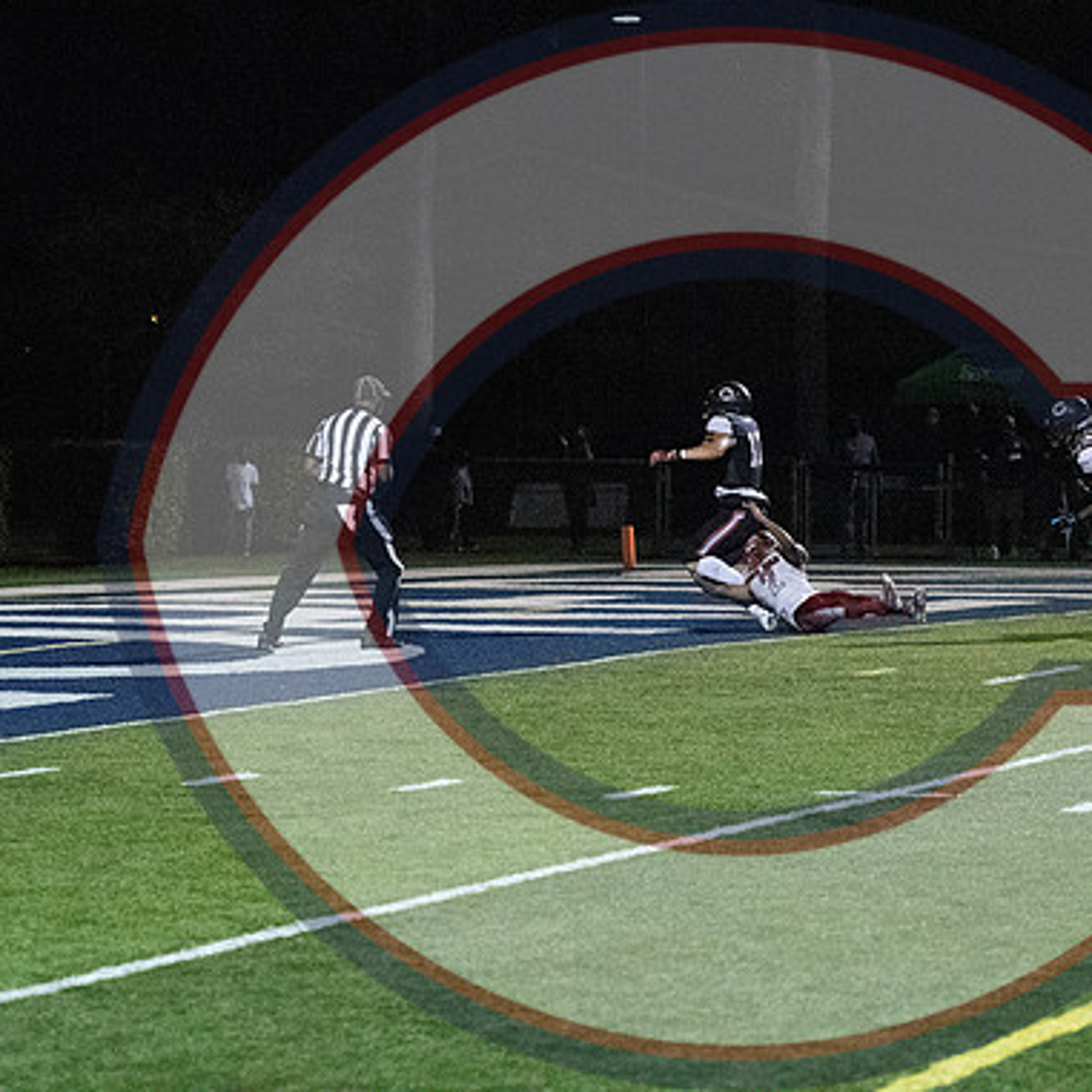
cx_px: 728
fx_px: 4854
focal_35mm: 136
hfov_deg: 12.8
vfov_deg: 12.8
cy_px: 543
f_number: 2.8
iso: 36000
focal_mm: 70
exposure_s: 1/3200
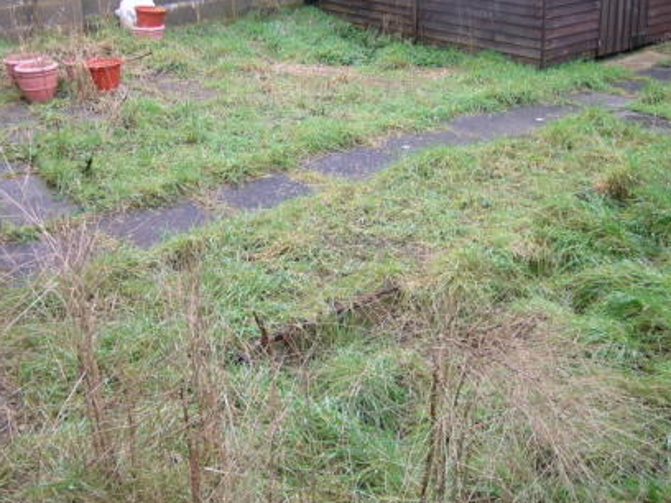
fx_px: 775
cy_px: 187
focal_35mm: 40
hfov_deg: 46.8
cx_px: 315
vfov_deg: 35.7
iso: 50
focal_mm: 5.8
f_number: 2.8
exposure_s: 1/43.4
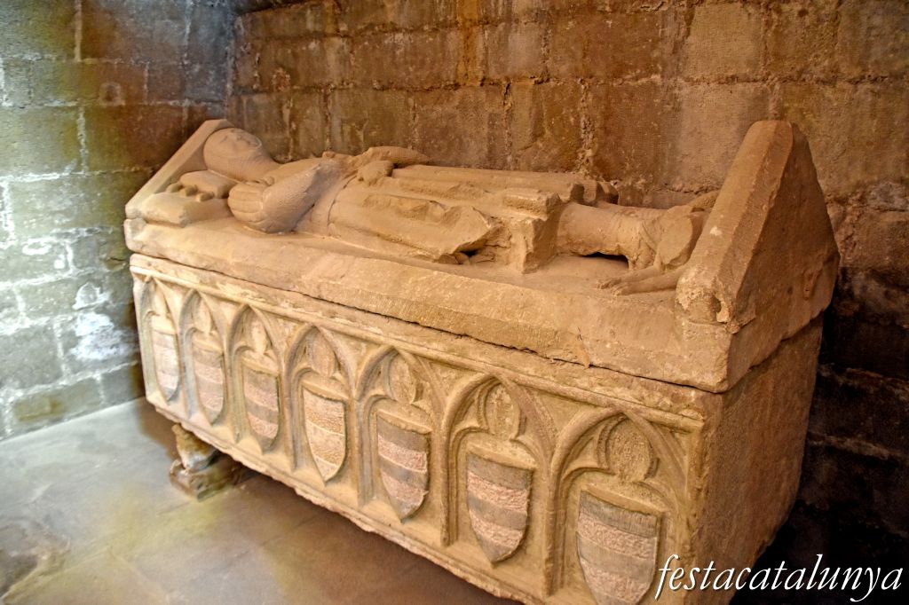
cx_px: 454
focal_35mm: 27
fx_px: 681
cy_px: 302
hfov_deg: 67.4
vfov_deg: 47.9
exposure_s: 1/15
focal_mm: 18
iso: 2000
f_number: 3.5
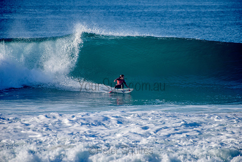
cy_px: 81
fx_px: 3362
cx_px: 121
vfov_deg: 2.8
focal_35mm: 500
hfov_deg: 4.1
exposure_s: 1/1600
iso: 180
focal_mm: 500
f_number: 5.6
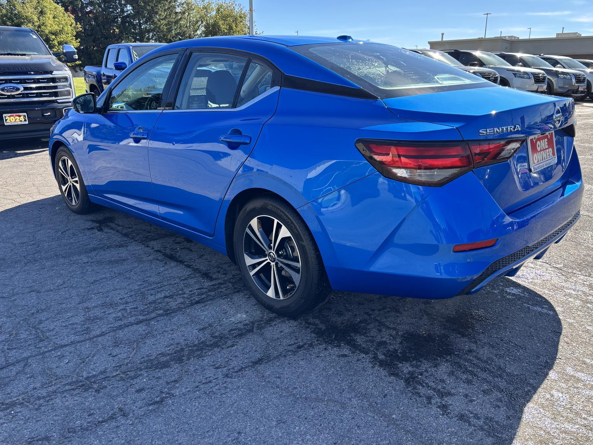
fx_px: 463
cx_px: 294
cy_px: 214
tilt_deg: -16.3
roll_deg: -0.1
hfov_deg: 65.3
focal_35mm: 27
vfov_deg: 51.3
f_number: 1.6
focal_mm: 5.96
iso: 50
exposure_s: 1/693
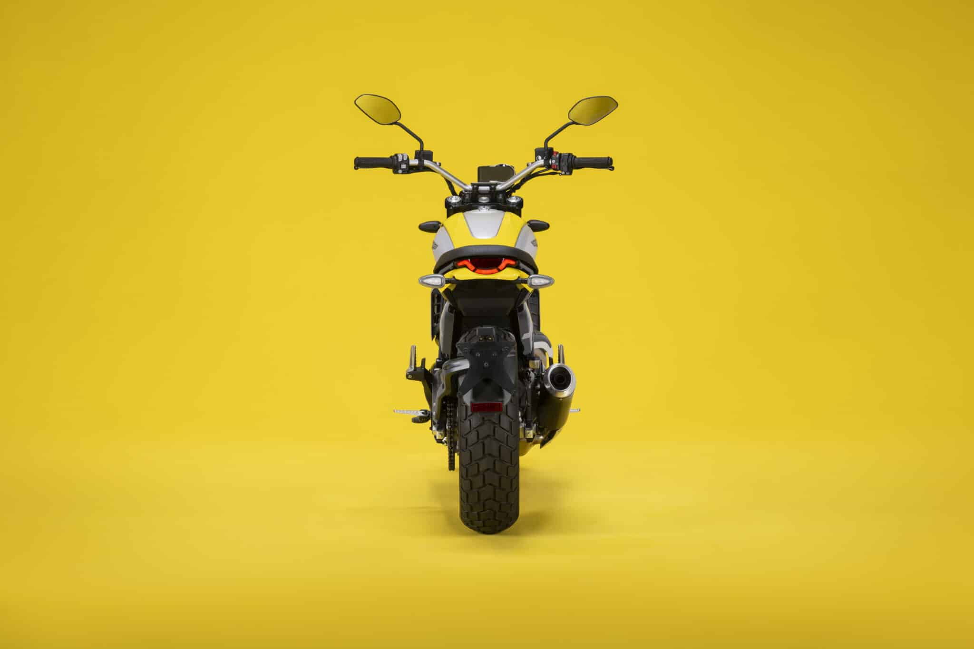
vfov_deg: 13.0
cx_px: 487
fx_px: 2840
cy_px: 324
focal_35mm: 105
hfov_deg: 19.5
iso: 100
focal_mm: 105
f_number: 11
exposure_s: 1/160
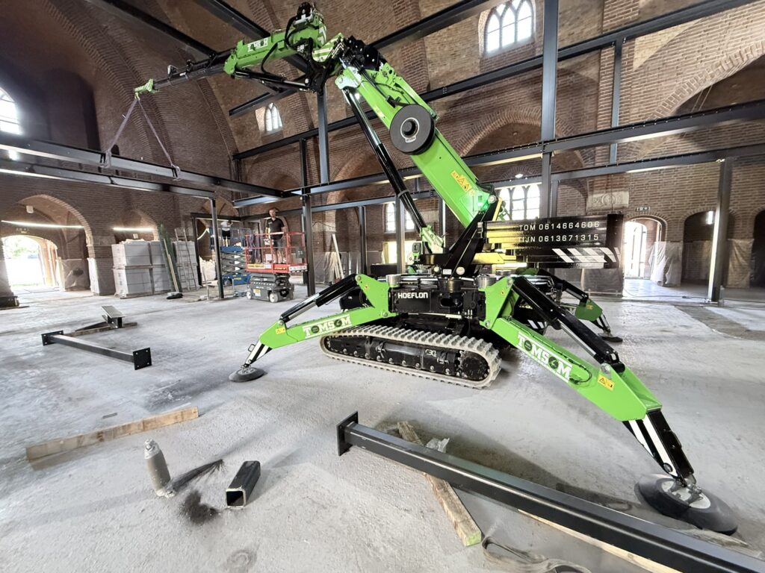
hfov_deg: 102.1
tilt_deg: -6.2
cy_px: 286
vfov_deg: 85.7
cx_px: 382
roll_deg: +1.4
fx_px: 309
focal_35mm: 14
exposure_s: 1/50
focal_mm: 2.22
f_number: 2.2
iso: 500
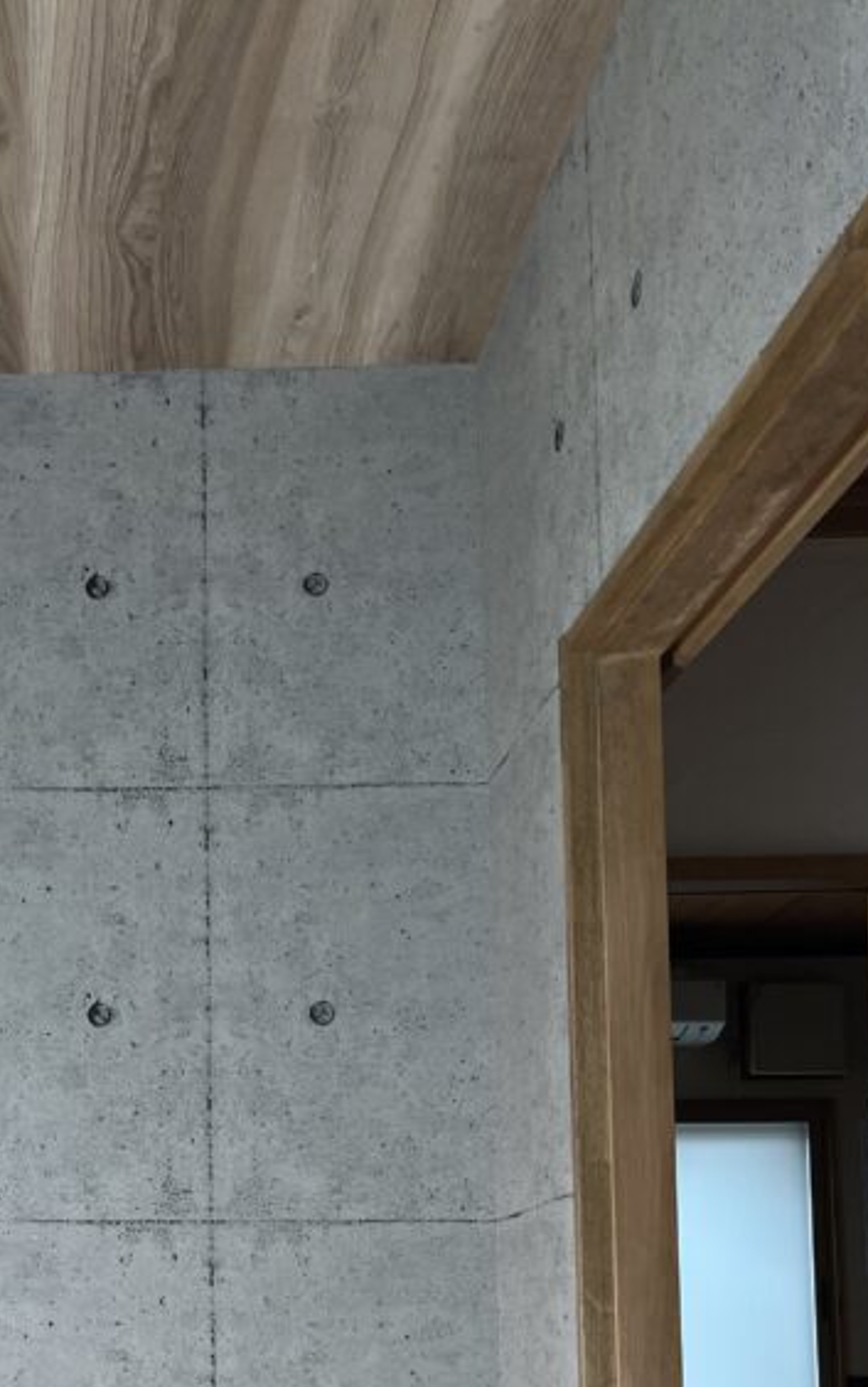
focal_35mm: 50
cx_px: -2
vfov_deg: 38.1
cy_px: 1198
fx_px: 1891
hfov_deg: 24.6
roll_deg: +1.0
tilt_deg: +6.4
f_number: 1.6
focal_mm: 5.1
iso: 64
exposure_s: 1/60
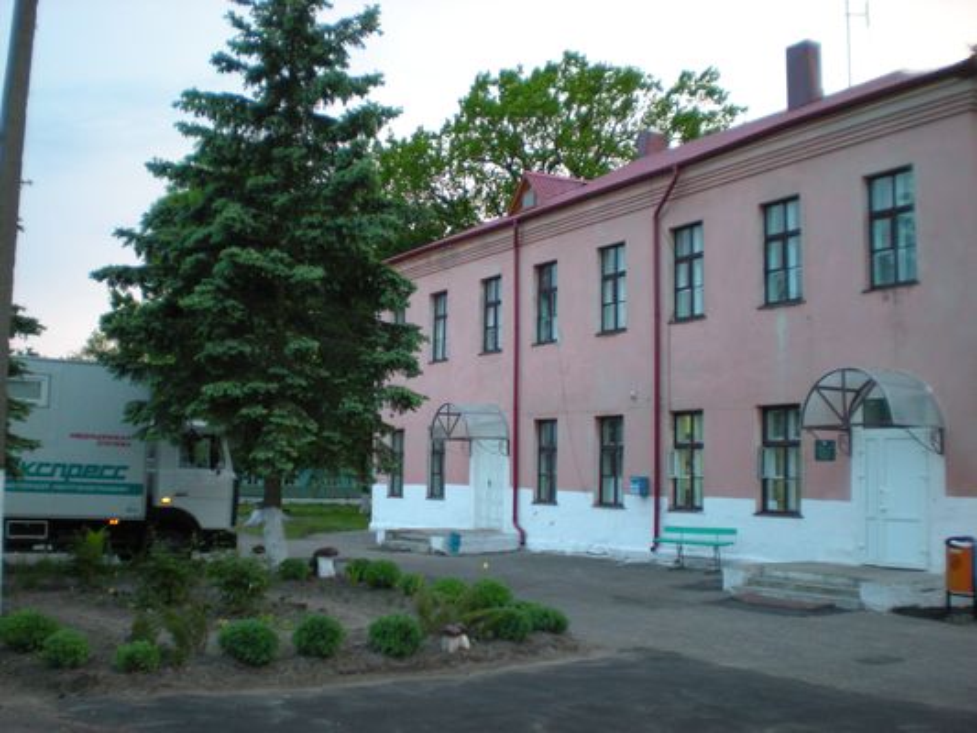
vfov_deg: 37.7
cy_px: 366
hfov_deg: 49.0
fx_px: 1073
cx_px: 488
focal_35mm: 38
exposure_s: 1/30
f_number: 3.1
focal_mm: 6.3
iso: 254
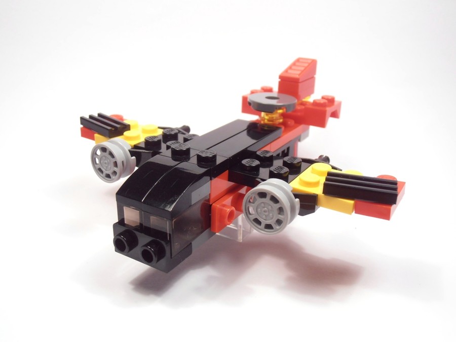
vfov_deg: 38.7
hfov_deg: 50.1
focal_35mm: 37
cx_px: 228
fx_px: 487
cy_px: 171
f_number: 3.9
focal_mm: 6.61
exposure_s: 1/40
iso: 80
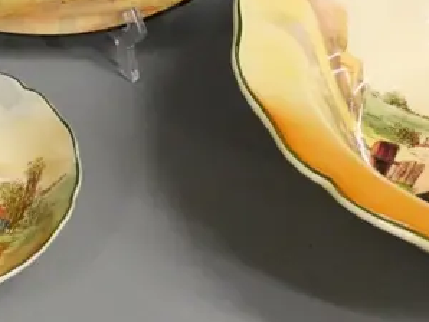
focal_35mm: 103
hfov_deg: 19.0
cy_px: -121
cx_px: 252
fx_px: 1278
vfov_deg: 13.7
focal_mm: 15
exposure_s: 1/100
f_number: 6.3
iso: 3200
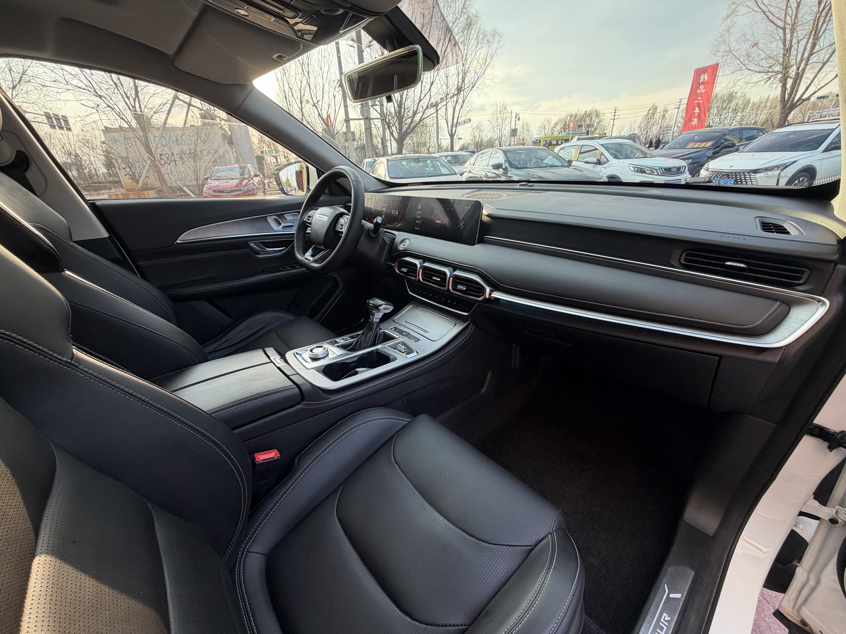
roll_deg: +3.2
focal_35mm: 14
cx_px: 423
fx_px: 342
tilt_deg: -25.6
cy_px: 317
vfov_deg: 85.7
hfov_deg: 102.1
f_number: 2.2
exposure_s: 1/121
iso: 64
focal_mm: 2.22
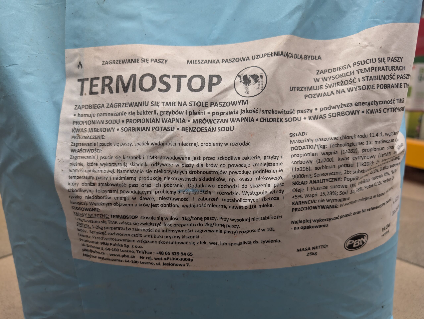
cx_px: 212
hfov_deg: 71.5
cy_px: 160
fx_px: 294
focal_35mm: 24
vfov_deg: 56.9
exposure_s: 1/45.7
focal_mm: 6.9
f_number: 1.68
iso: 268
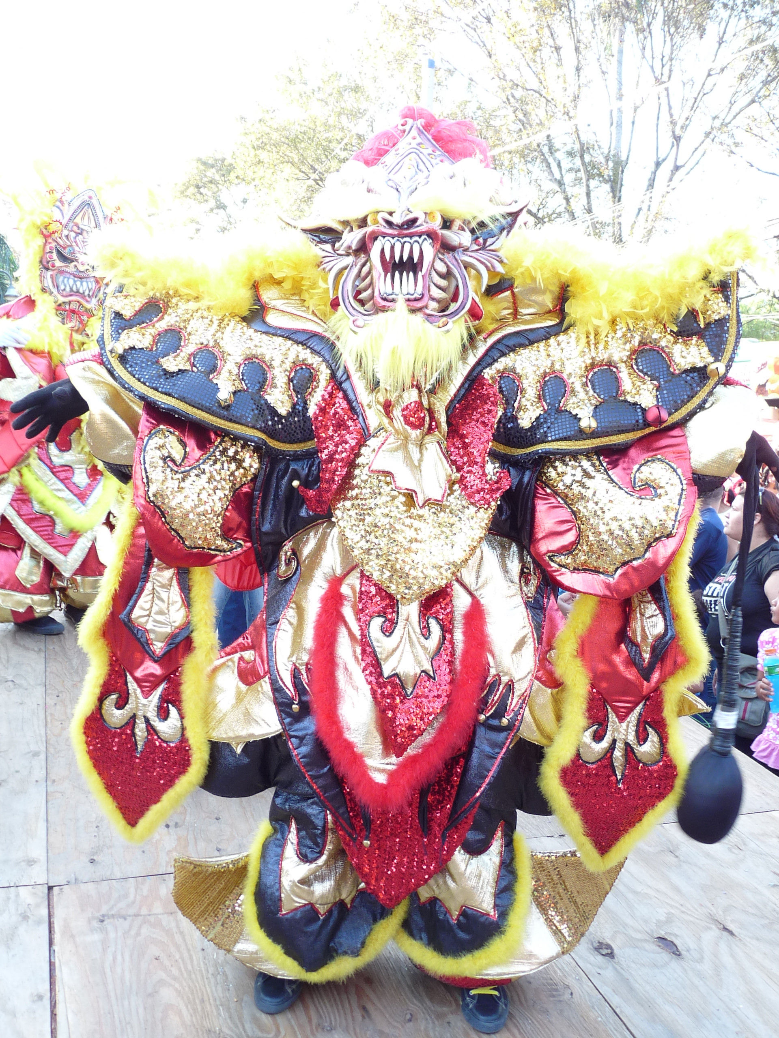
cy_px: 519
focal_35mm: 34
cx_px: 390
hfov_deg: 41.8
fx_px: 1020
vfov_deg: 54.0
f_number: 2.8
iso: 100
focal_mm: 4.8
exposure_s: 1/50
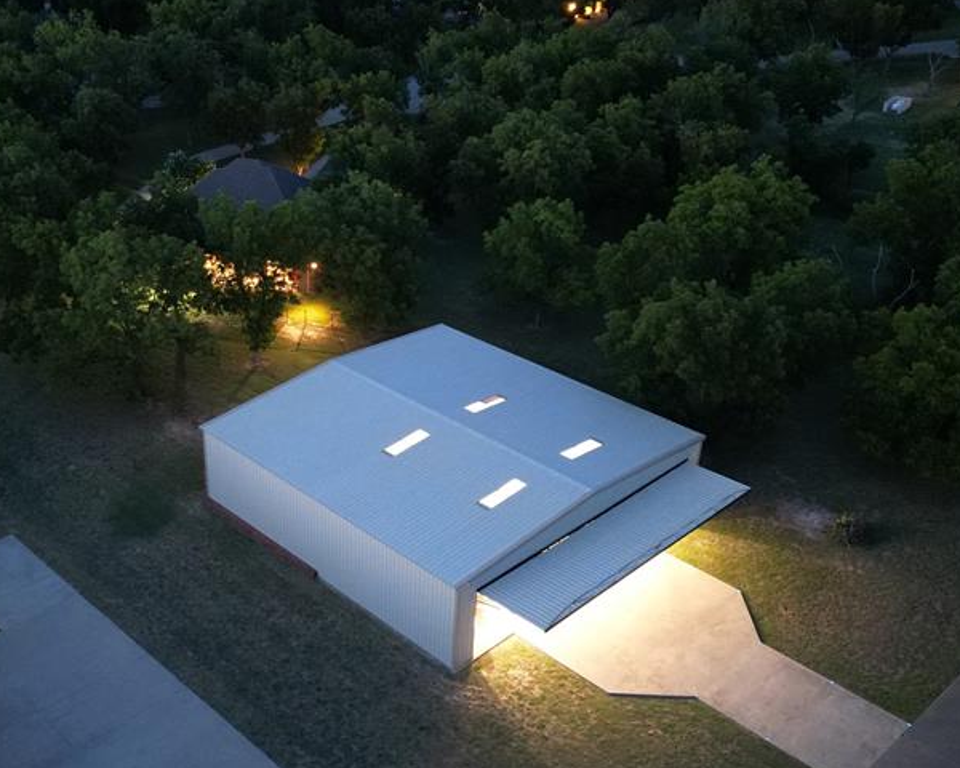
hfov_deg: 45.1
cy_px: 416
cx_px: 315
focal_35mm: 40
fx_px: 1136
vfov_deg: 37.3
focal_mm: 6.72
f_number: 1.7
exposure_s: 1/6.25
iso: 1500
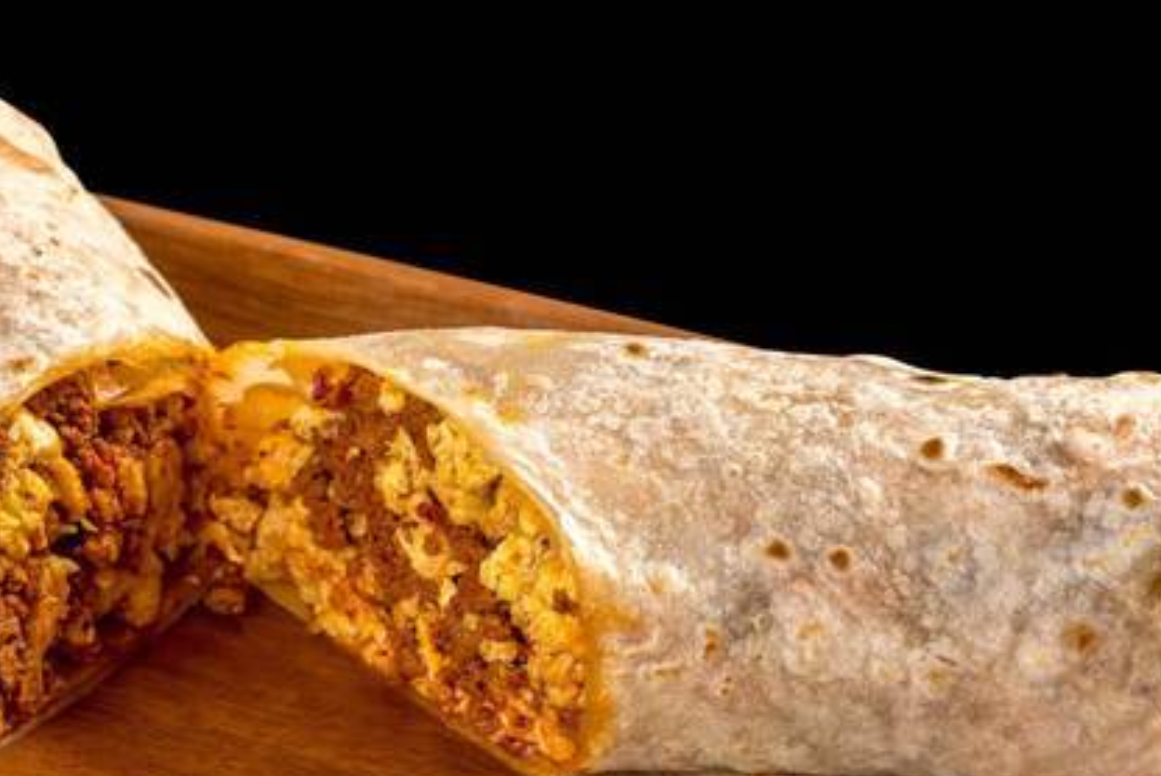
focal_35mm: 190
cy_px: 581
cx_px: 465
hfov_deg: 10.8
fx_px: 6132
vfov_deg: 7.2
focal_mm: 120
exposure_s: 1/200
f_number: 8
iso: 100
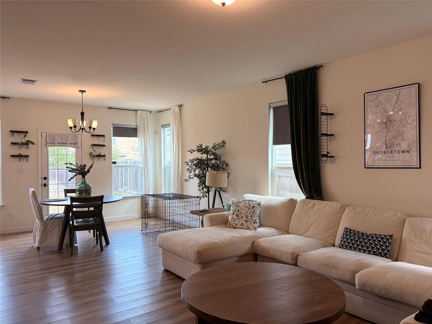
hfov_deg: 67.3
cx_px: 216
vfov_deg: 53.1
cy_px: 162
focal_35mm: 26
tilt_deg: -0.1
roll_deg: +0.4
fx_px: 324
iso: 80
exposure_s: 1/126
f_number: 1.6
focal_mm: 5.96
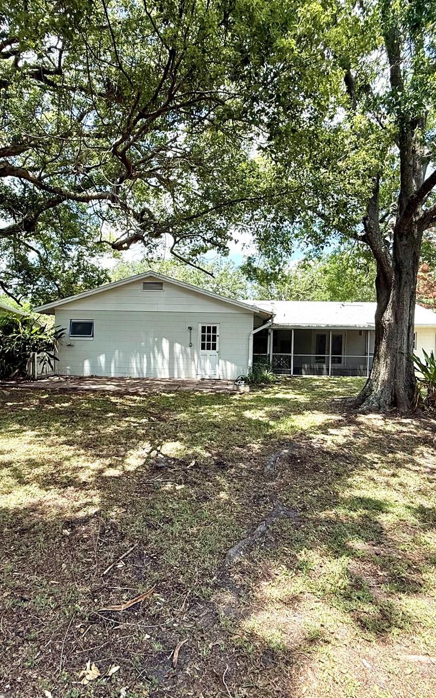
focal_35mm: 20
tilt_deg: -0.8
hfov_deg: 59.6
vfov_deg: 85.1
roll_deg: -0.9
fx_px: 380
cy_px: 348
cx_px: 209
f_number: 2.2
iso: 64
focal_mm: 2.22
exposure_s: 1/554
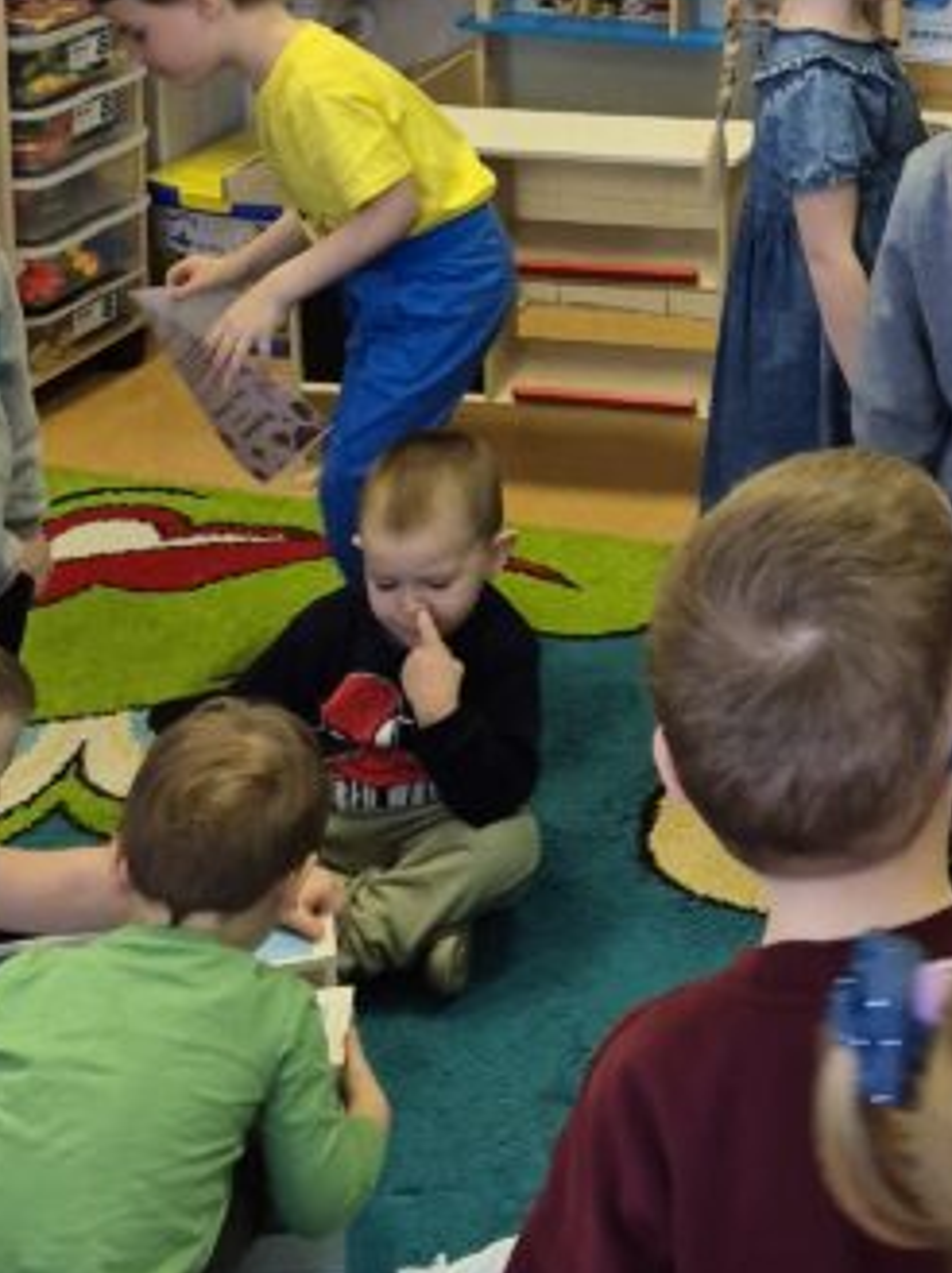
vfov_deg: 25.1
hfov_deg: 19.1
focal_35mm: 70
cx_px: 1300
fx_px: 2572
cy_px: -240
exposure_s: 1/100
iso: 160
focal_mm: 5.4
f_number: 1.8
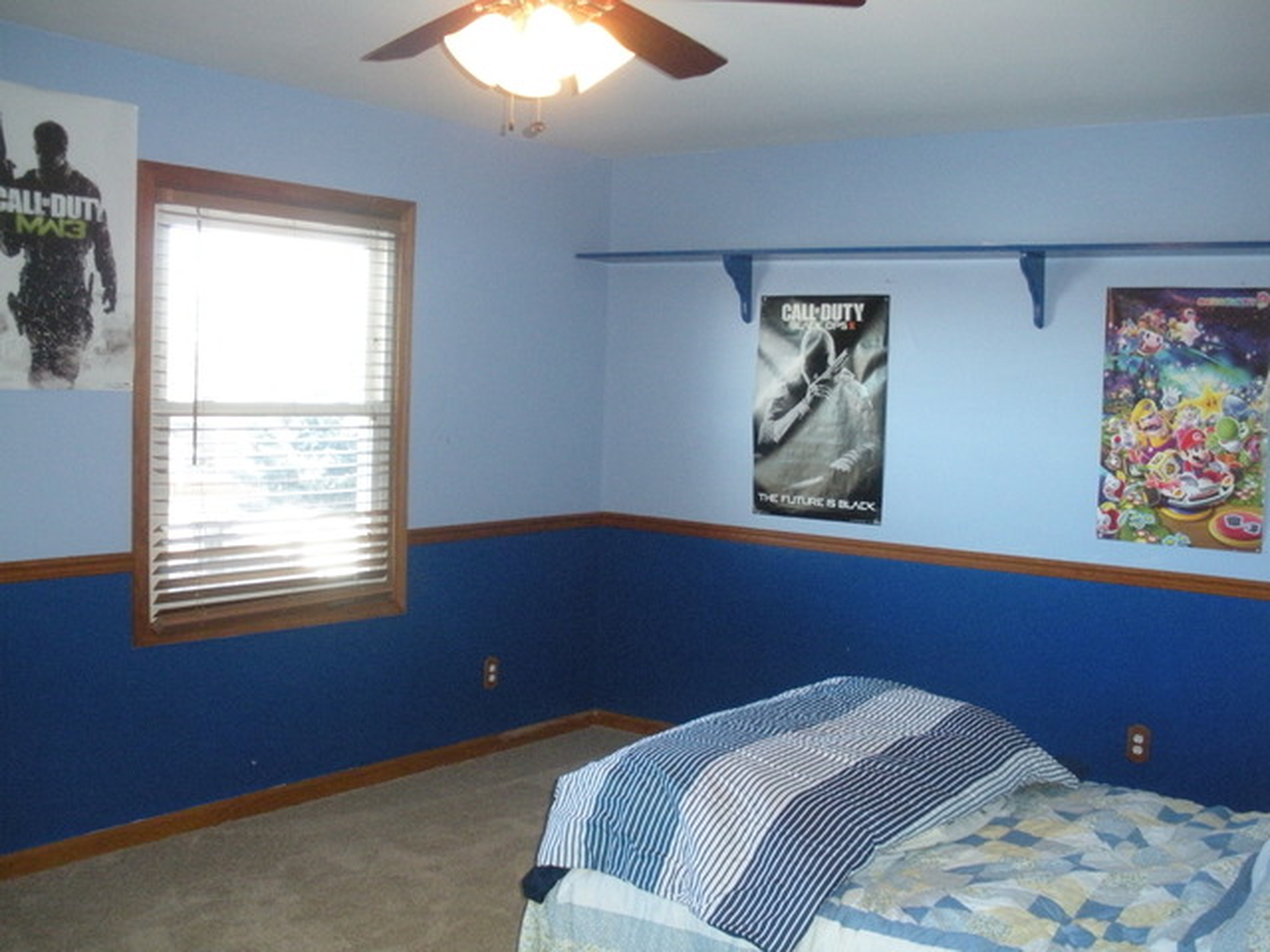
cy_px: 476
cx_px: 635
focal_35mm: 36
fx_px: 1321
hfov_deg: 51.4
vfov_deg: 39.7
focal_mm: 6.3
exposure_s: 1/69.3
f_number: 3.5
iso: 505
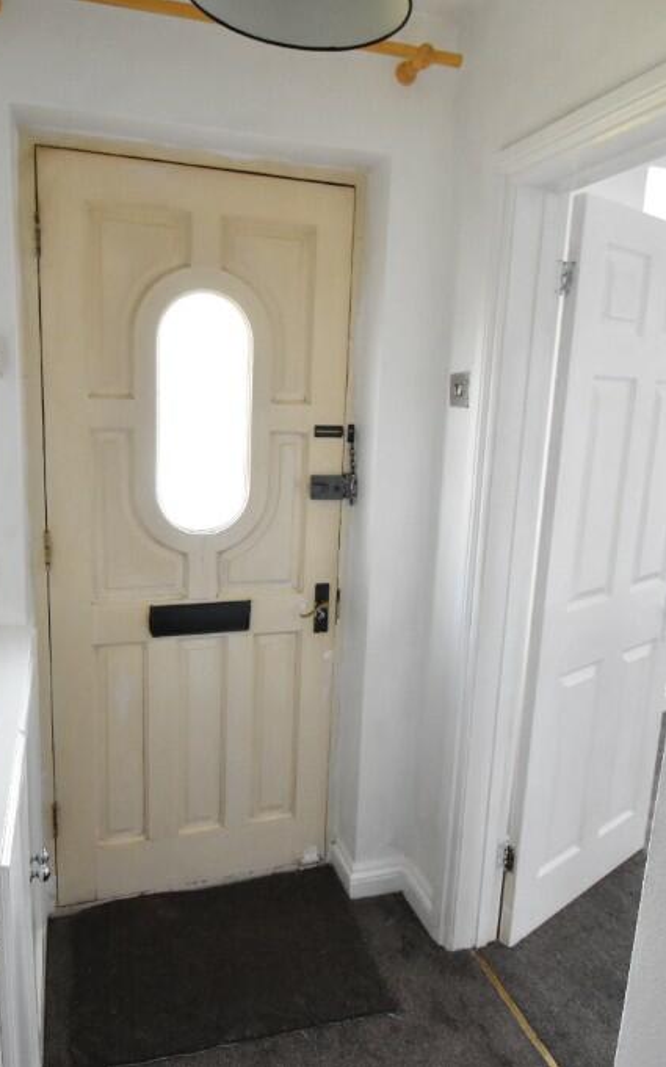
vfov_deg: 77.2
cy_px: 534
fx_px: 669
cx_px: 279
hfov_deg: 52.7
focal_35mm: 23
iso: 2000
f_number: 4
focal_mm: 10
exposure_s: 1/125
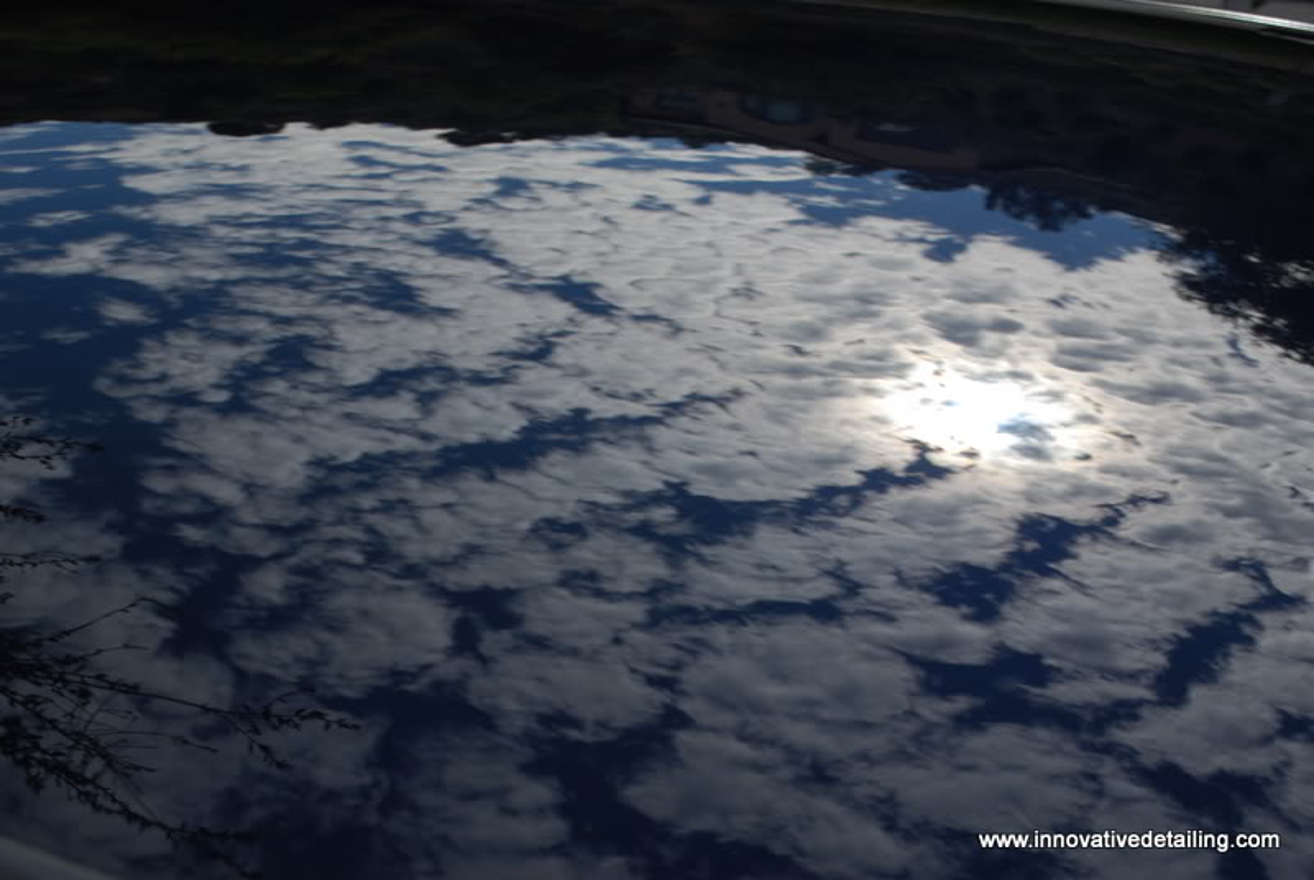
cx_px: 657
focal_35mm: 54
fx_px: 1974
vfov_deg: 25.1
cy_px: 440
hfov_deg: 36.8
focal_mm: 36
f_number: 9
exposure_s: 1/320
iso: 100
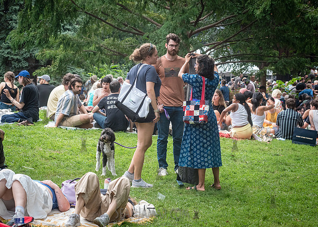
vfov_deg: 14.0
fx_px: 923
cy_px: 88
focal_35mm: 102
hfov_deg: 19.6
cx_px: 162
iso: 2000
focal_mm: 80
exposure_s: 1/160
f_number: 7.1
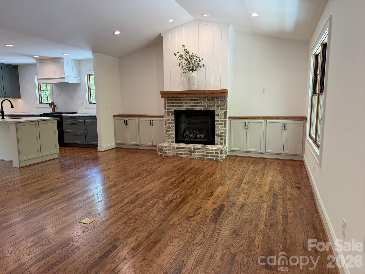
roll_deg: +0.7
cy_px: 137
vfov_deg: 56.8
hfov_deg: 71.6
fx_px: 253
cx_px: 182
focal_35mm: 24
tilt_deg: -8.3
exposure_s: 1/120
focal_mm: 6.76
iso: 80
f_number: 1.78
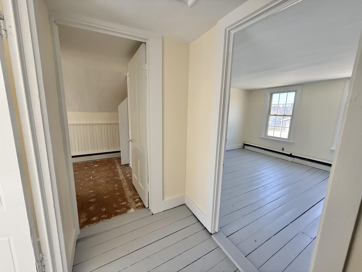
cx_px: 181
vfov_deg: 85.7
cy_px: 136
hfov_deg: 102.1
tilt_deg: -9.0
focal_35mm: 14
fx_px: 146
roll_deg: -1.7
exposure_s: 1/99
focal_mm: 2.22
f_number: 2.2
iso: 100
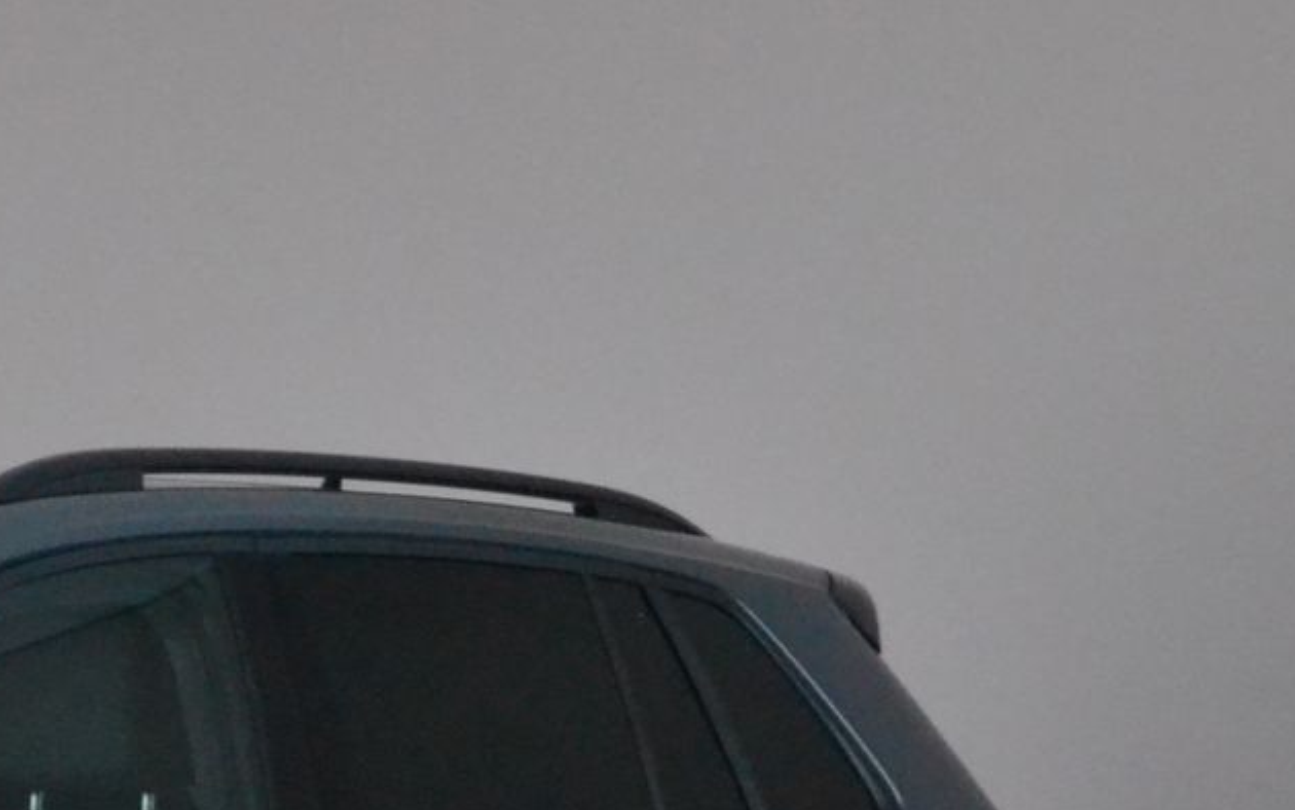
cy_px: 1335
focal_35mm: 224
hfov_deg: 9.1
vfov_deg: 5.8
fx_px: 7895
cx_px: -619
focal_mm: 45
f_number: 11
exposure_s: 1/40
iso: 3200
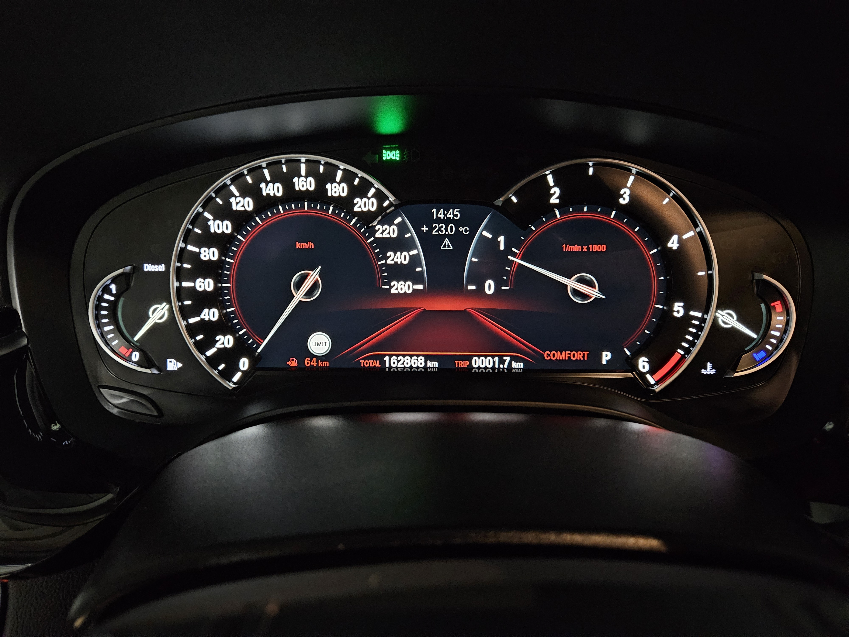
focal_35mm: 23
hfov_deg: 73.9
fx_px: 564
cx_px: 424
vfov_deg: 58.9
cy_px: 318
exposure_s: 1/20
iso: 1250
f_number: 1.8
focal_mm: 5.4
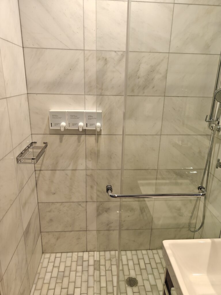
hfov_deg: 56.8
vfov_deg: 71.6
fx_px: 204
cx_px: 110
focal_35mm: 24
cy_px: 148
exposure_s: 1/100
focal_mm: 5.59
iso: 400
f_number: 1.8
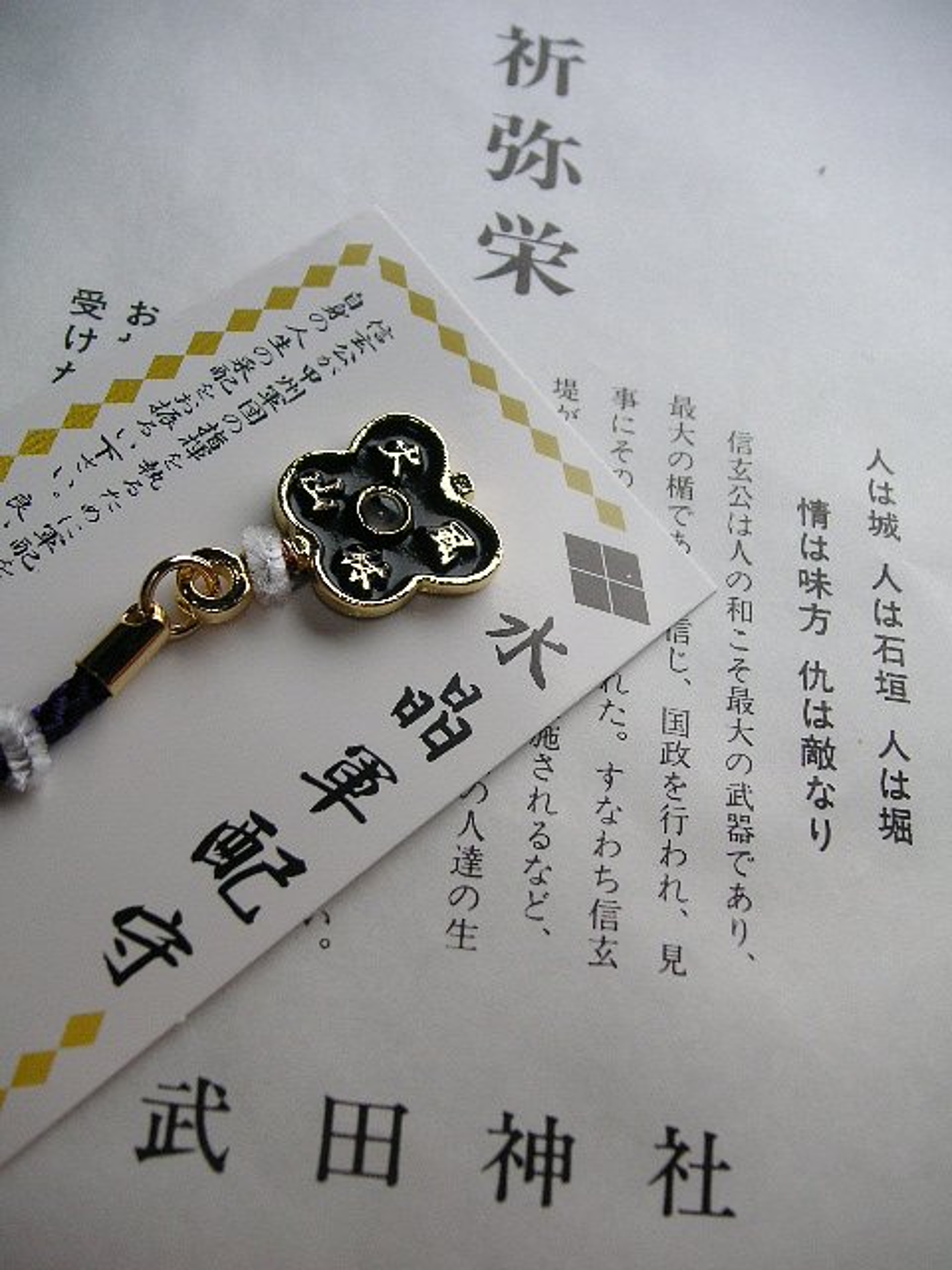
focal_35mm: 37
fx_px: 1357
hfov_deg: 38.7
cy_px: 635
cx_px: 476
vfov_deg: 50.1
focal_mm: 6.1
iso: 50
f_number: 2.8
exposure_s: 1/45
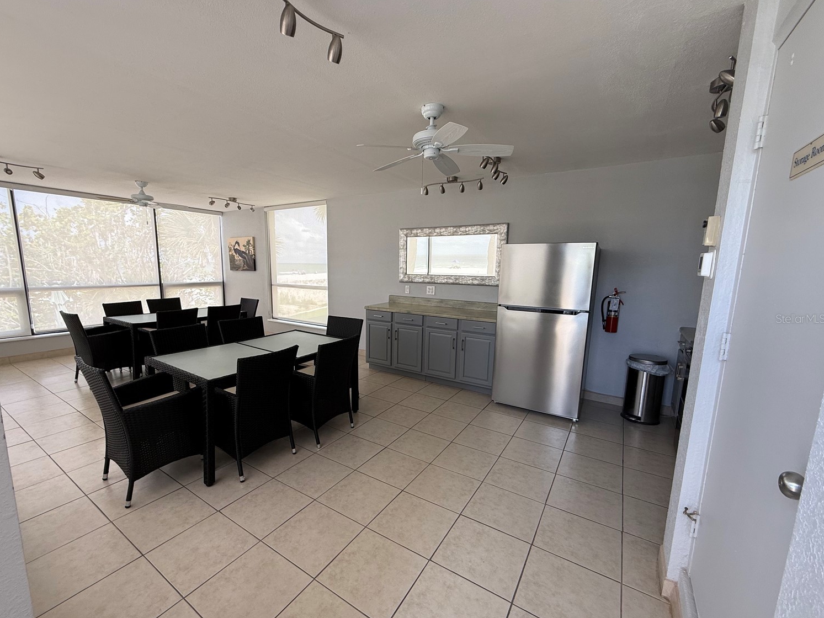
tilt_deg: -8.7
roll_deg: -1.2
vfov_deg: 81.7
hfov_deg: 98.0
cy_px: 318
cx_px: 386
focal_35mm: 15
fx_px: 357
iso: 50
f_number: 2.2
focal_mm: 2.22
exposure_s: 1/109
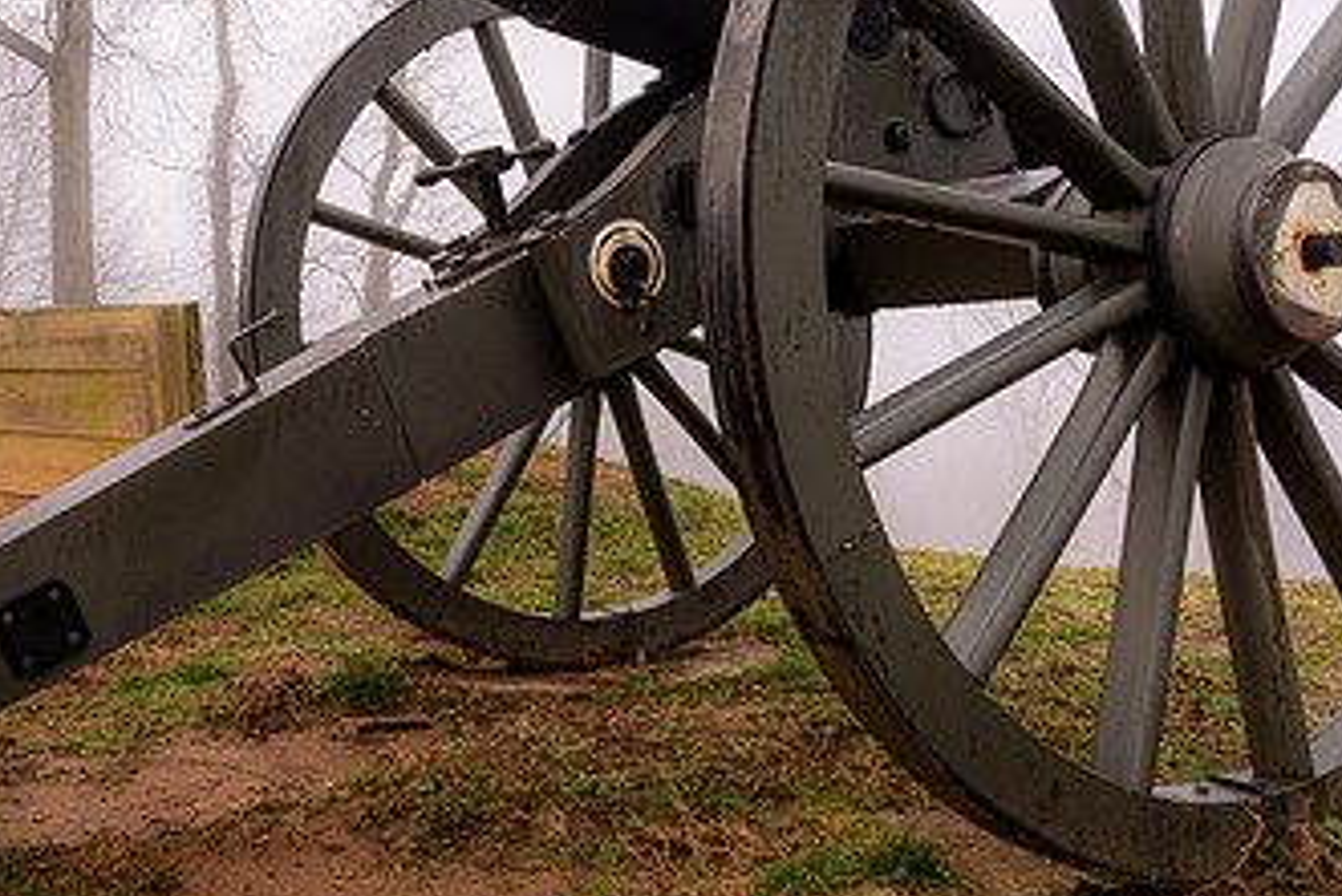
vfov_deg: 31.3
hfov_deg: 46.2
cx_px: 551
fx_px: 1566
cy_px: 217
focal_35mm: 42
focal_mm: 24
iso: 100
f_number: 11
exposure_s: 1/60
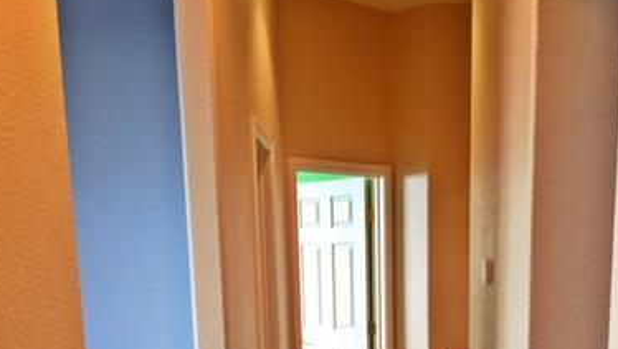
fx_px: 886
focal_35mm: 54
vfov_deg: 20.4
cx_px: 372
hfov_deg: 38.3
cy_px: 453
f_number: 2.2
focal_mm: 4.15
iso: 80
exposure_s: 1/30
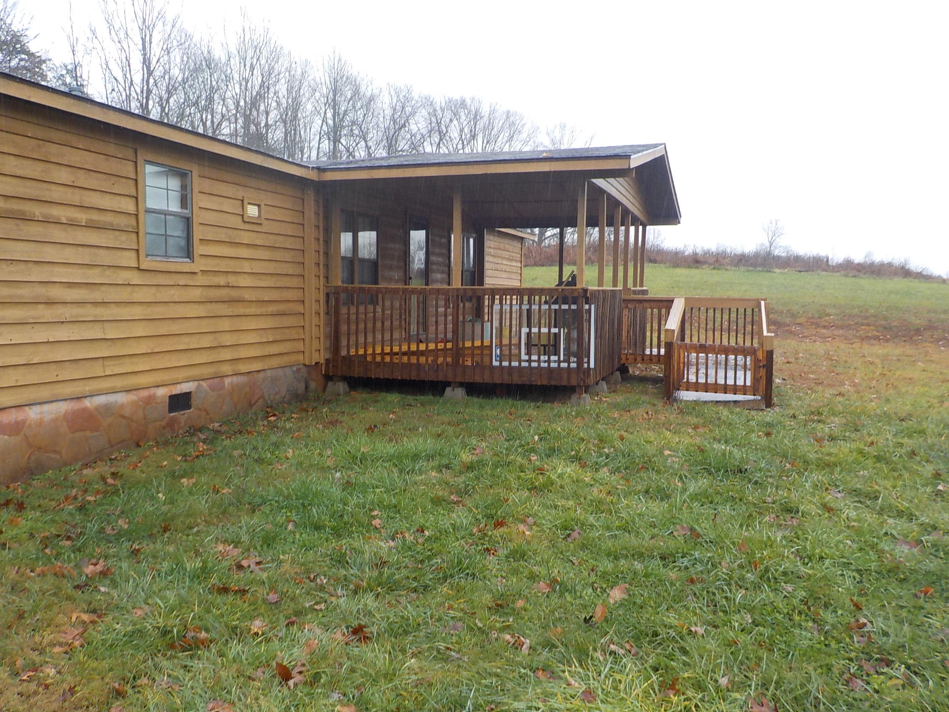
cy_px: 356
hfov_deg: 60.0
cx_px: 474
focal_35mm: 30
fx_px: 822
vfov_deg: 46.8
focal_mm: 4.1
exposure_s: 1/60
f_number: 3.3
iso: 125
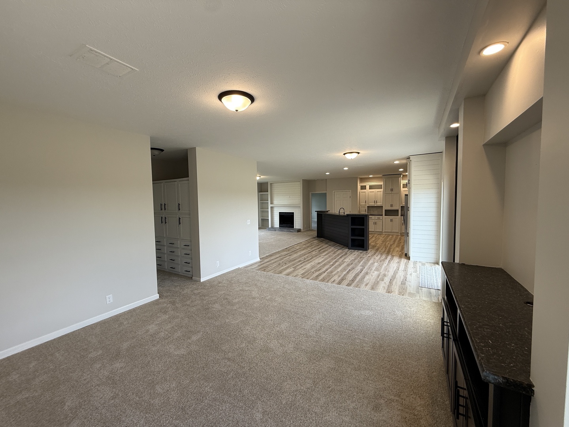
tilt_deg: -2.6
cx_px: 284
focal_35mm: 14
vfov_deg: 85.7
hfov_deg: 102.1
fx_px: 230
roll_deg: +0.9
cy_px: 214
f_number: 2.2
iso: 80
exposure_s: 1/120
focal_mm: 2.22
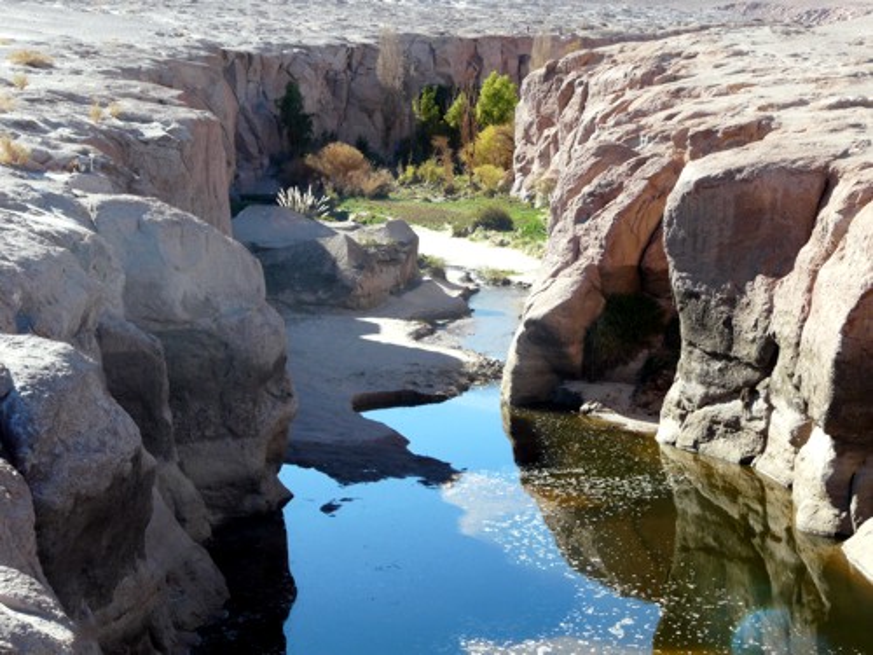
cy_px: 328
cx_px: 436
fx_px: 1690
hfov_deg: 29.0
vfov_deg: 21.9
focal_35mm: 67
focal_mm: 11.1
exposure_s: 1/200
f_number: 5
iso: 100
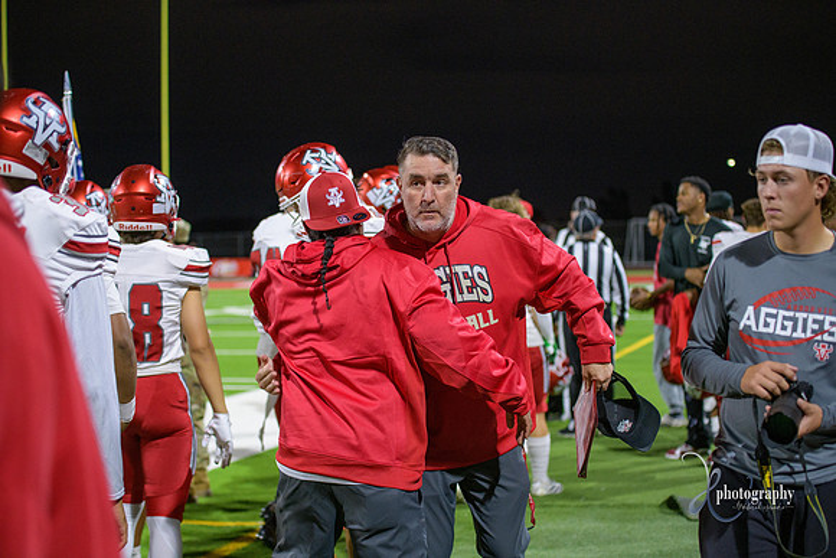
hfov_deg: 28.8
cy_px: 279
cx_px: 418
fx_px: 1626
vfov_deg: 19.5
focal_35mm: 70
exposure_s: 1/250
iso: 1250
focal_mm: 70
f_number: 2.8
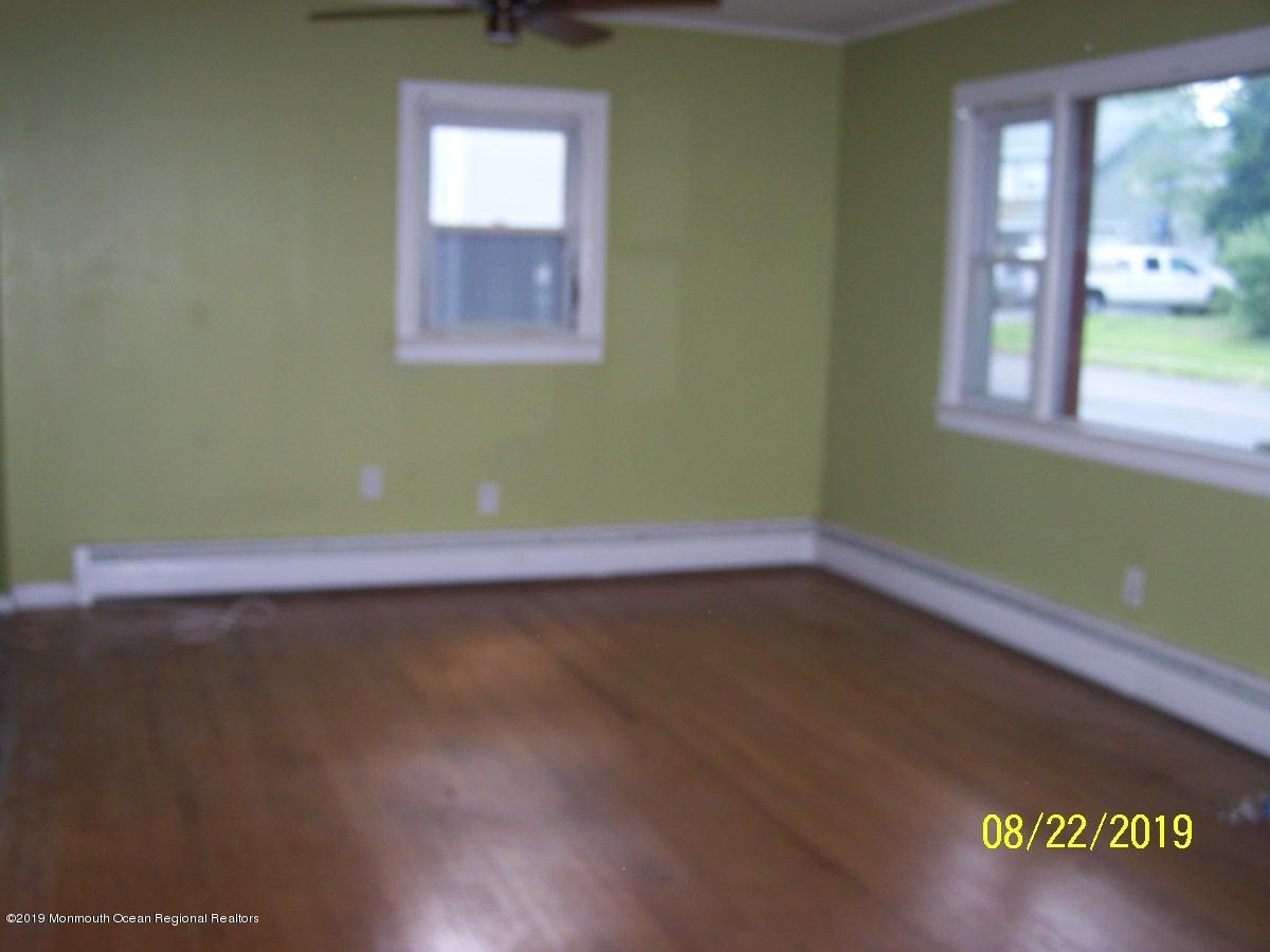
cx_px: 635
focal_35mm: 38
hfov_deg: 49.0
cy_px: 476
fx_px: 1394
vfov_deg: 37.7
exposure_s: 1/60
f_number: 2.8
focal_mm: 6.3
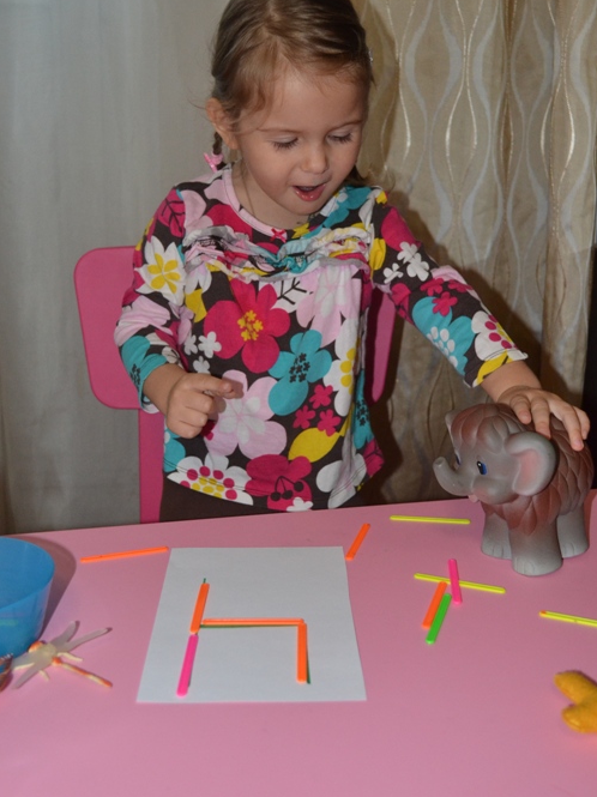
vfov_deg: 46.8
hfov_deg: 35.9
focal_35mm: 40
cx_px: 306
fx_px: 921
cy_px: 361
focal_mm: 24
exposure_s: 1/60
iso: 1400
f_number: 4
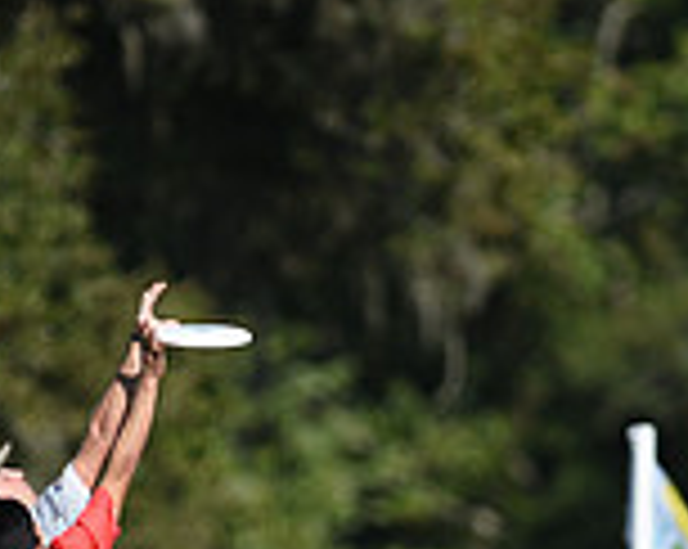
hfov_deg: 1.4
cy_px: 706
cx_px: 90
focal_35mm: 1423
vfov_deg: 1.1
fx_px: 28938
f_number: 3.5
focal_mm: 400
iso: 100
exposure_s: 1/2500
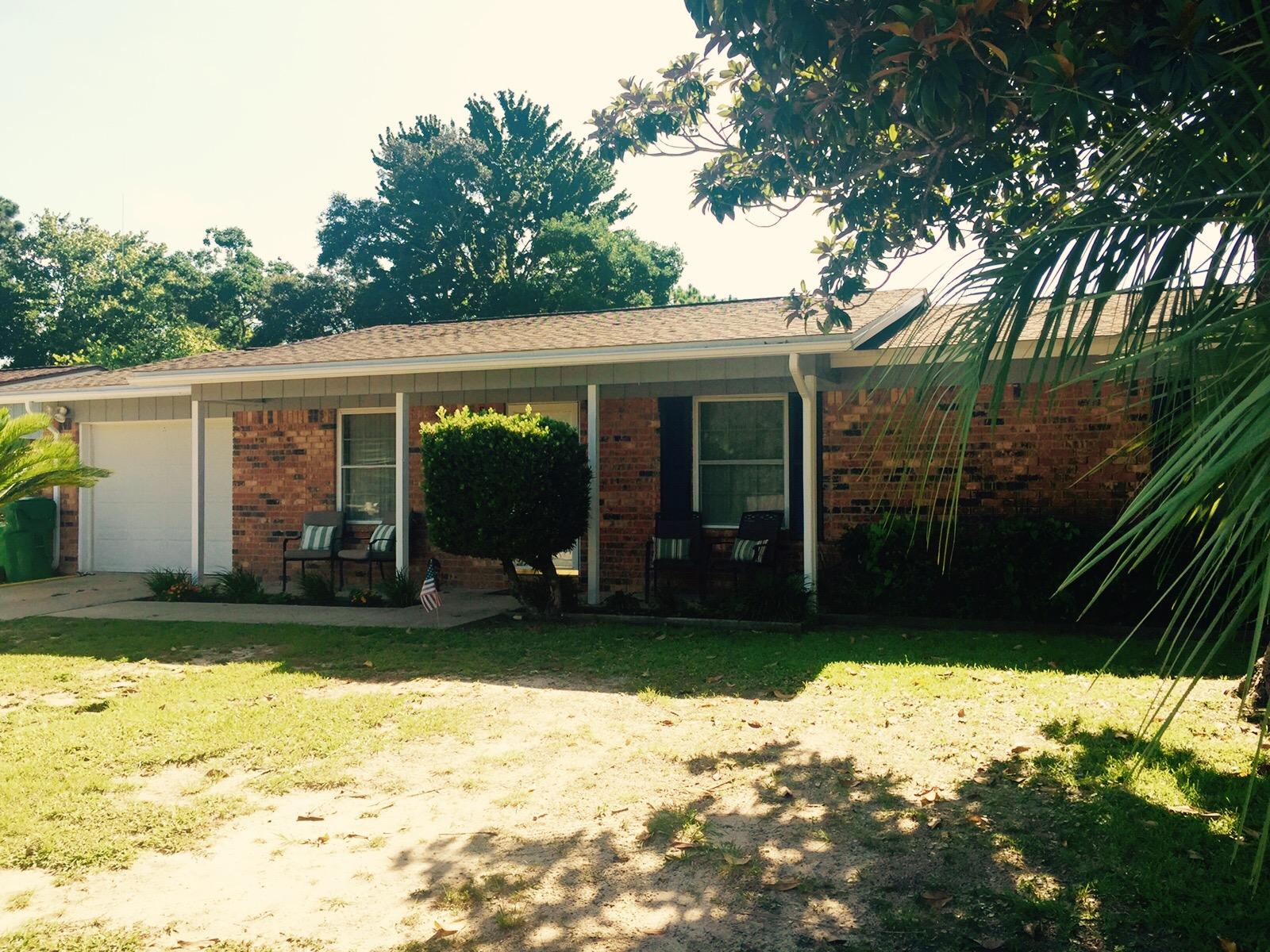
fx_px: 1064
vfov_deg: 48.2
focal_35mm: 29
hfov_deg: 61.7
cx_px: 635
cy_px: 476
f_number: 2.2
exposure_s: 1/760
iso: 32
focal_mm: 4.15
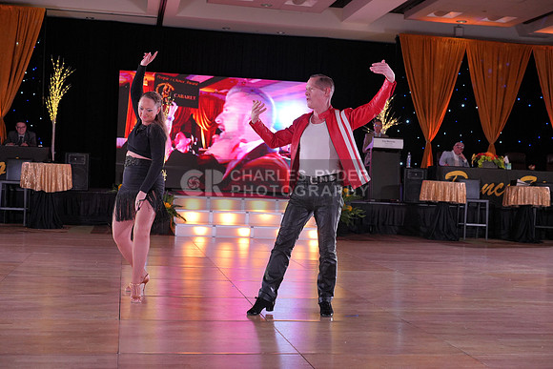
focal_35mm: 50
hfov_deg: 39.6
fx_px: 768
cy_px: 184
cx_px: 276
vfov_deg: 27.0
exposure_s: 1/400
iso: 2000
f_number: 4.5
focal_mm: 50
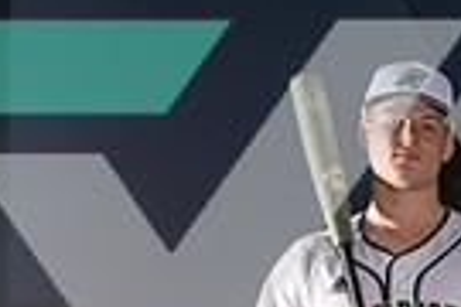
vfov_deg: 7.2
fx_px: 2369
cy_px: 616
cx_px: 755
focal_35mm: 185
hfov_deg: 10.6
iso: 200
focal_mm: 43
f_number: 5.6
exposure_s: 1/250
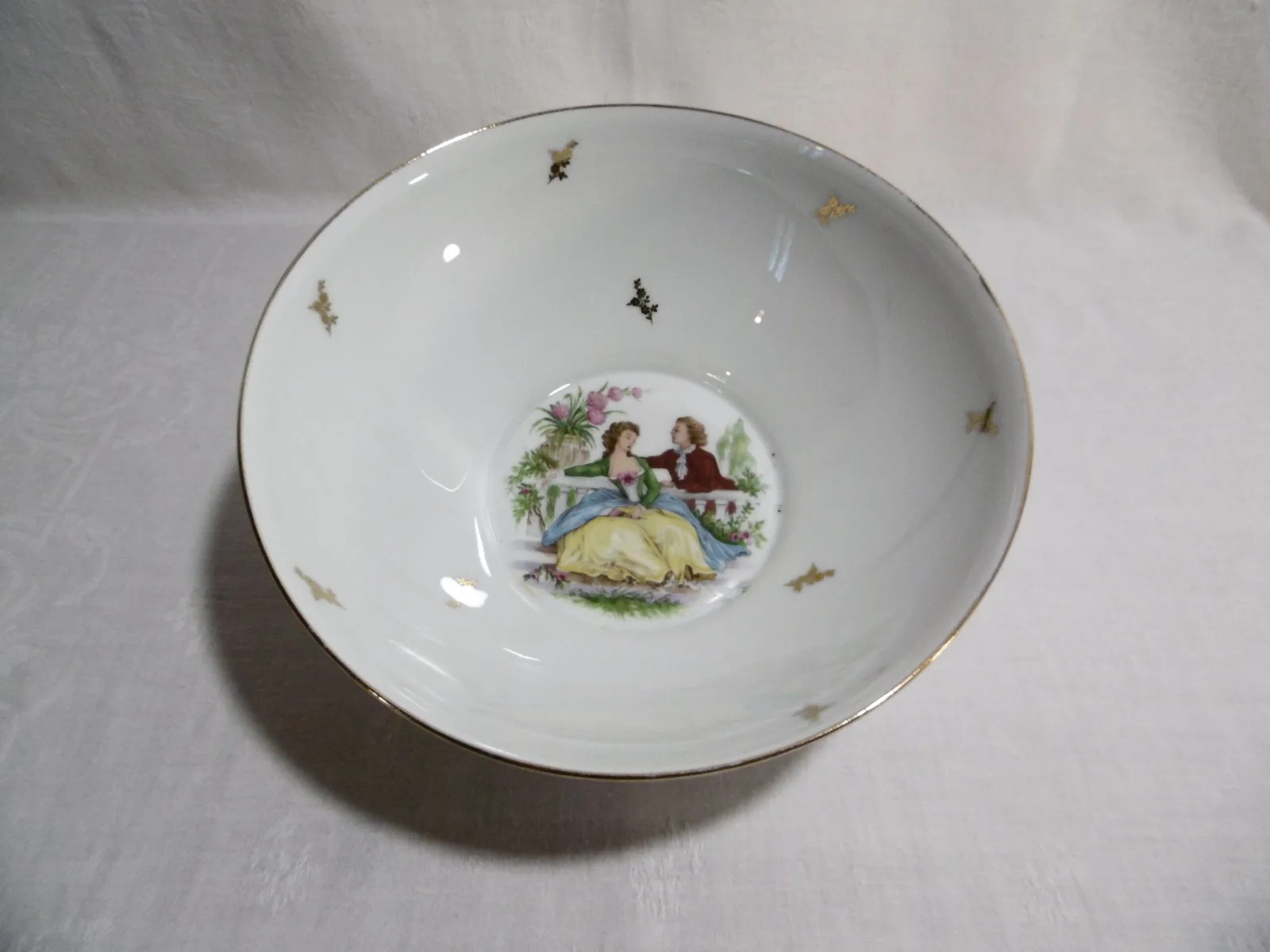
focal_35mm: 24
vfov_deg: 56.8
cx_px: 635
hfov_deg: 71.6
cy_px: 476
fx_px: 881
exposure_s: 1/60
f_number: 3.1
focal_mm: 4.3
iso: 200
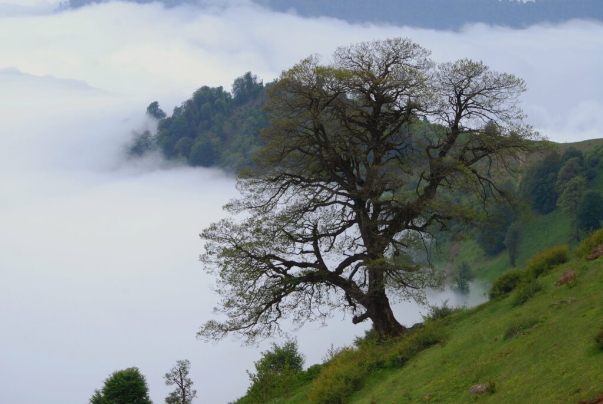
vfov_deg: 13.1
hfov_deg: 19.4
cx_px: 302
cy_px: 202
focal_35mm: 105
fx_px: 1760
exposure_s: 1/250
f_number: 11
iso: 320
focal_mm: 70
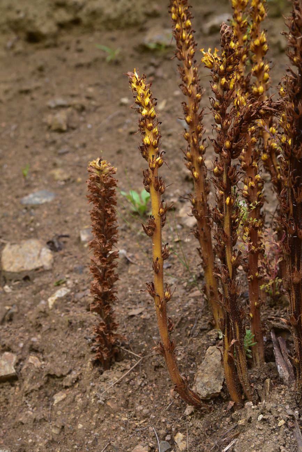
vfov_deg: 39.6
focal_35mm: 50
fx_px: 629
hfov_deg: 27.0
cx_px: 151
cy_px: 226
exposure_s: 1/125
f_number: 8
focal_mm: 50
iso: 320
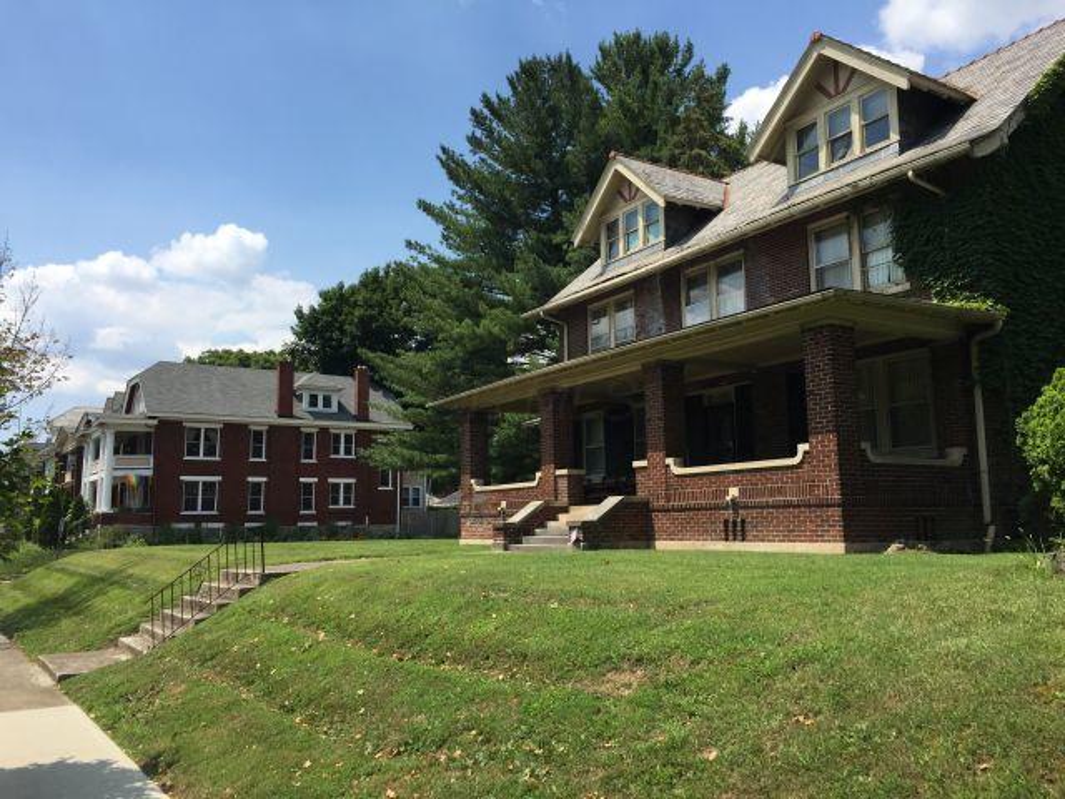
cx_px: 532
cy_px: 400
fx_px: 892
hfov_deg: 61.7
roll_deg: -1.2
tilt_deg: +7.7
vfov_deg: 48.2
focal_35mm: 29
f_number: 2.2
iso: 32
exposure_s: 1/2083
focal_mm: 4.15
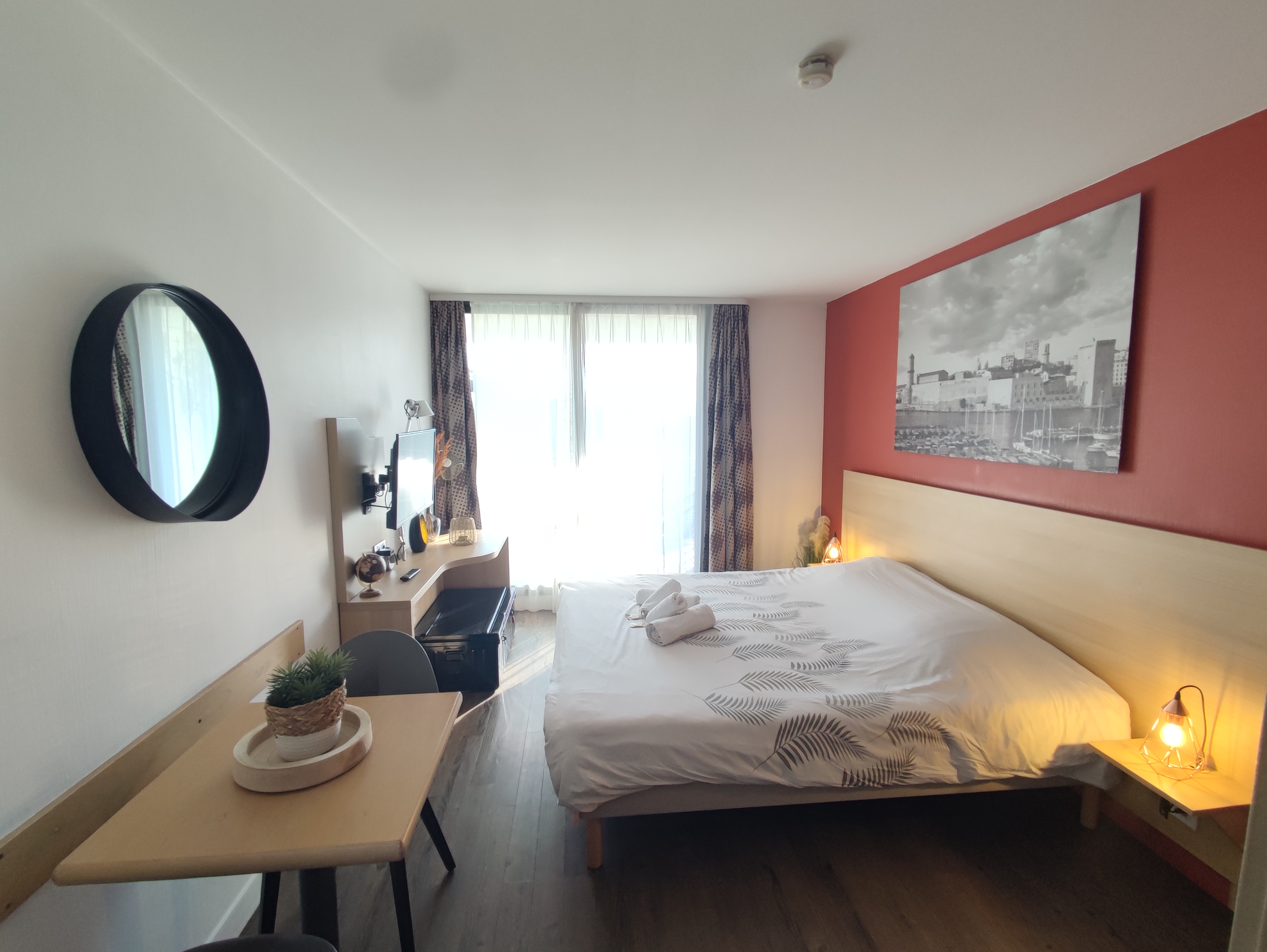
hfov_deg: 98.1
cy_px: 476
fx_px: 549
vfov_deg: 81.8
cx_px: 634
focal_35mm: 15
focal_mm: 1.65
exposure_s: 1/100
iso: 72
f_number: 2.2
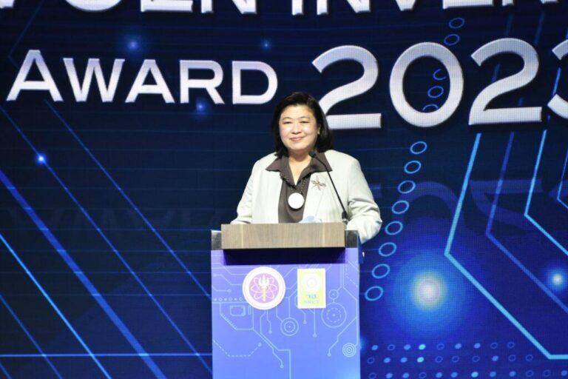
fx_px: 5680
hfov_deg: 5.7
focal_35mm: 360
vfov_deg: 3.8
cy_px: 190
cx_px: 284
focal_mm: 240
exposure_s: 1/125
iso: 2000
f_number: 6.3
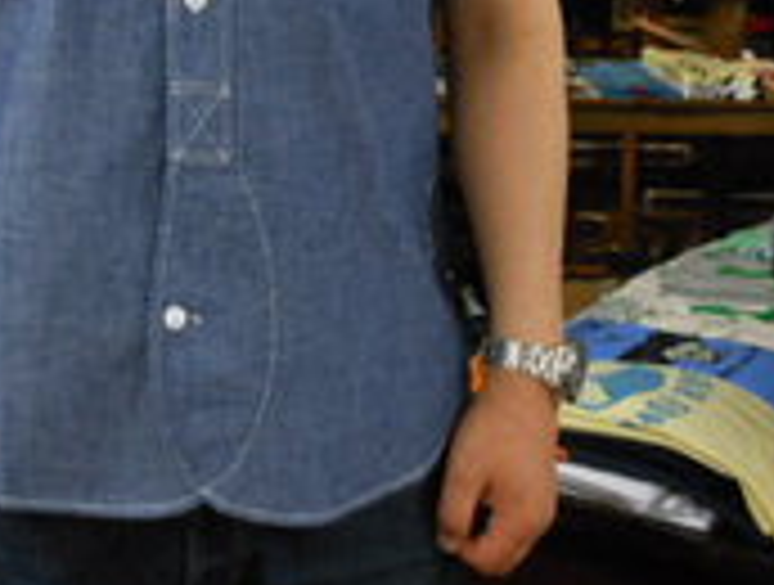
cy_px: 11
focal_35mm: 67
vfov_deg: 21.3
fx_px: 1502
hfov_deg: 28.5
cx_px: 212
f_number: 4
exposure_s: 1/30
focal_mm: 5.9
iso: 400
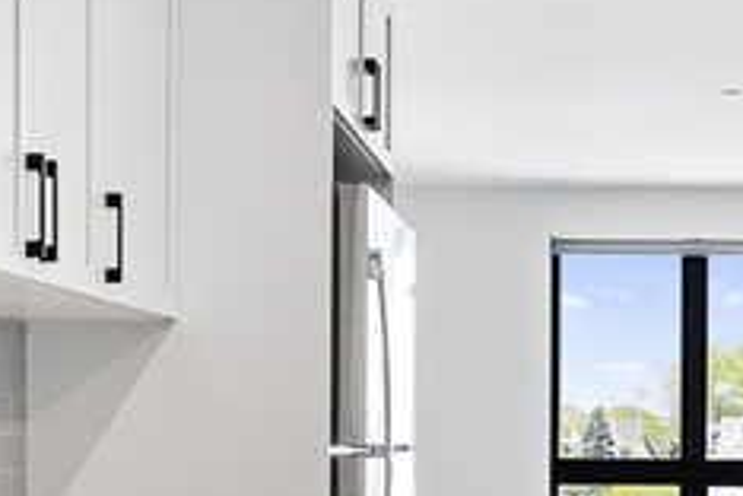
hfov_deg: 28.4
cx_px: 568
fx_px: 1445
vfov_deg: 19.2
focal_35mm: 70
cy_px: 429
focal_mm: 16
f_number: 8
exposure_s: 1/5
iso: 80
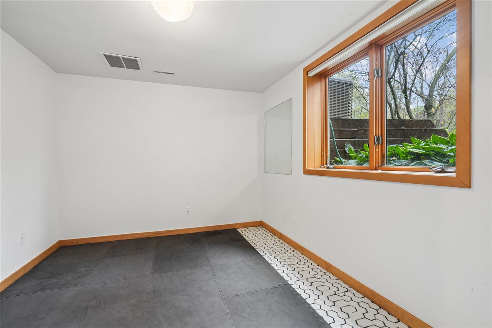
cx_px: 246
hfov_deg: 96.7
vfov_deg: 73.7
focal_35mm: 16
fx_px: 219
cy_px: 164
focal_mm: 16
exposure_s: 1/6
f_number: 10
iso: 400
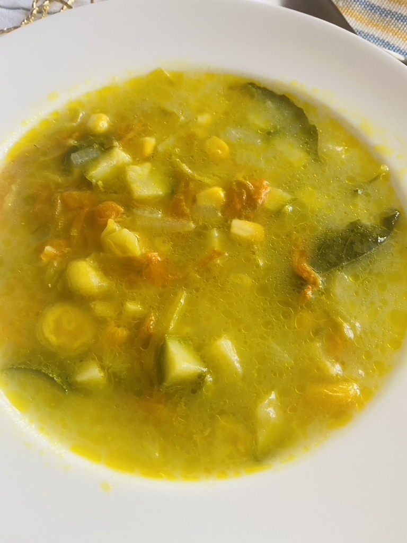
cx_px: 204
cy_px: 272
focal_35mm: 26
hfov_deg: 53.1
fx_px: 408
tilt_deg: -65.2
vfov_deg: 67.3
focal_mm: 4.25
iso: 200
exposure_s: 1/60
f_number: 1.8
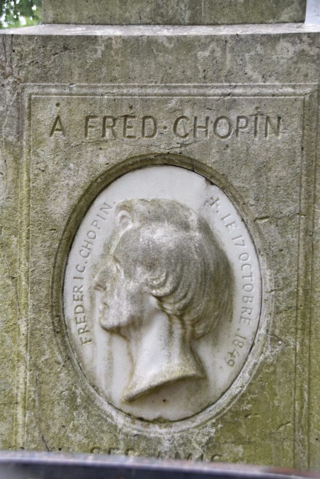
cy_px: 240
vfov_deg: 49.5
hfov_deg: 34.2
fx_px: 520
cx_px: 160
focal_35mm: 39
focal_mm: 26
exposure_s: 1/100
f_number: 5
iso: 200
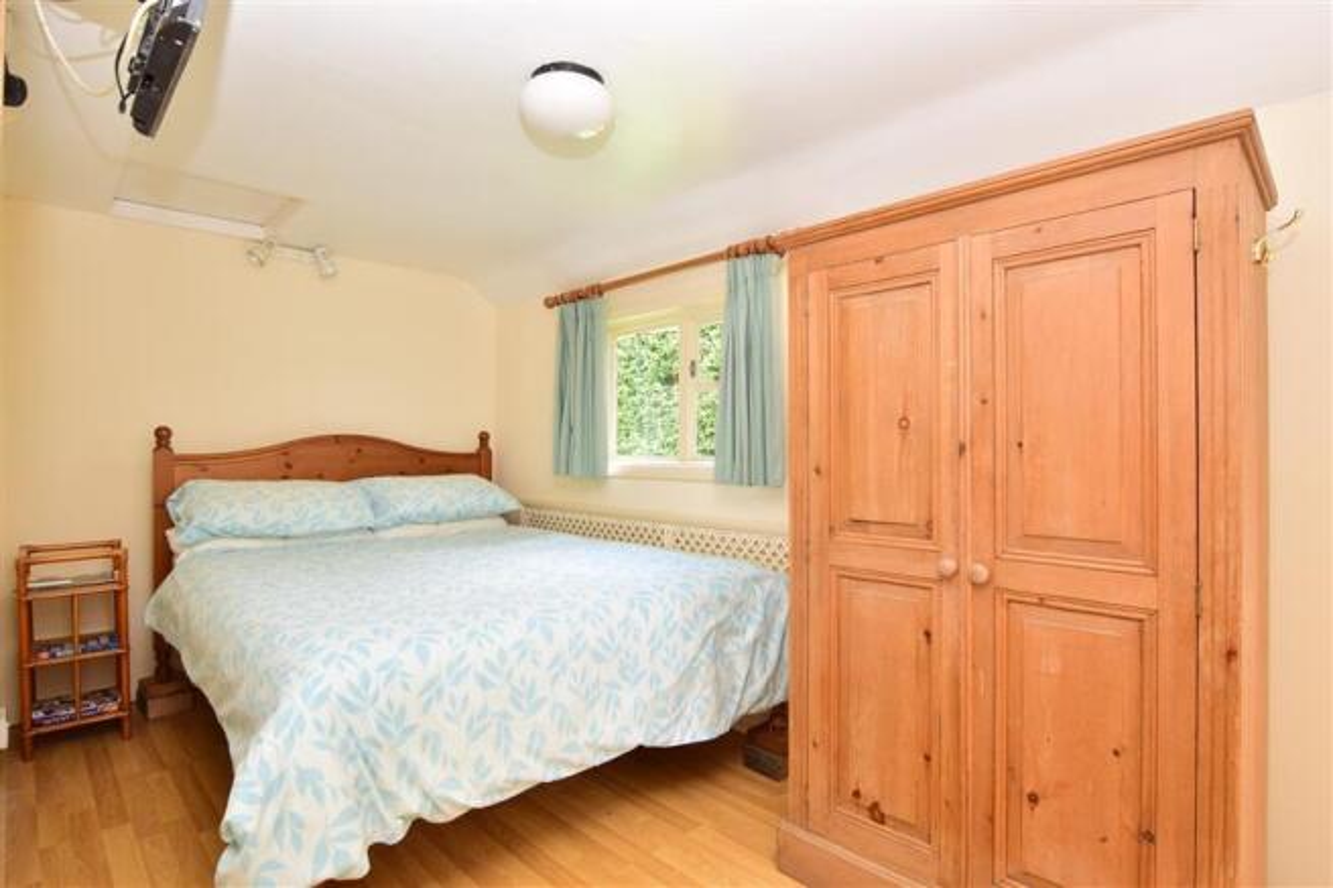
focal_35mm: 18
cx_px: 666
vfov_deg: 67.4
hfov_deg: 90.0
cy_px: 444
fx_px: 666
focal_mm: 12
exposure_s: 1/40
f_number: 10
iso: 400
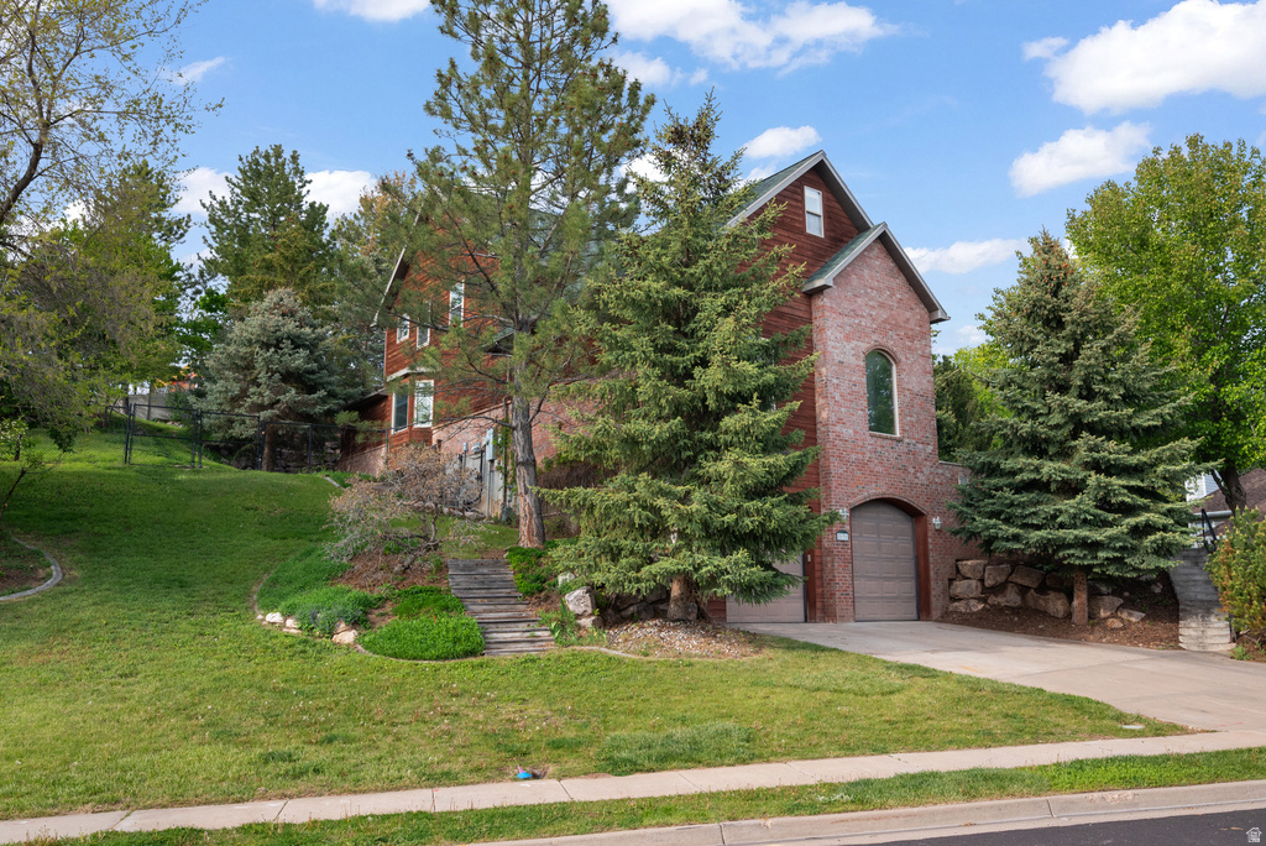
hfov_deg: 69.4
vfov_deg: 49.6
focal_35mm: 26
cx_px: 633
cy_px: 423
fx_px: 915
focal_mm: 26
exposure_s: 1/80
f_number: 8
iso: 800
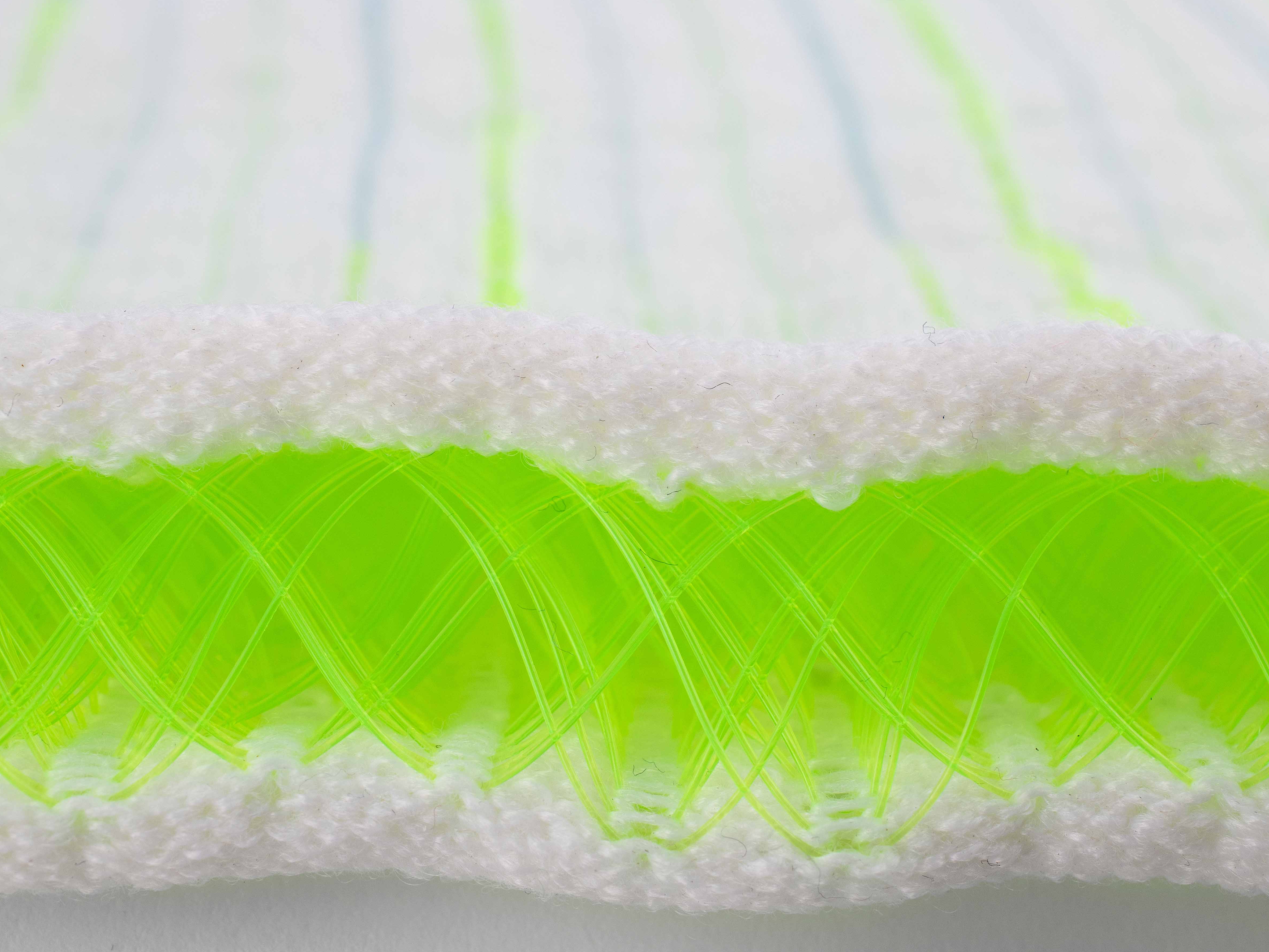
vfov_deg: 22.3
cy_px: 470
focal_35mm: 66
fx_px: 2420
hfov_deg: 29.4
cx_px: 665
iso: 200
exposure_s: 1/160
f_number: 11
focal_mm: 40
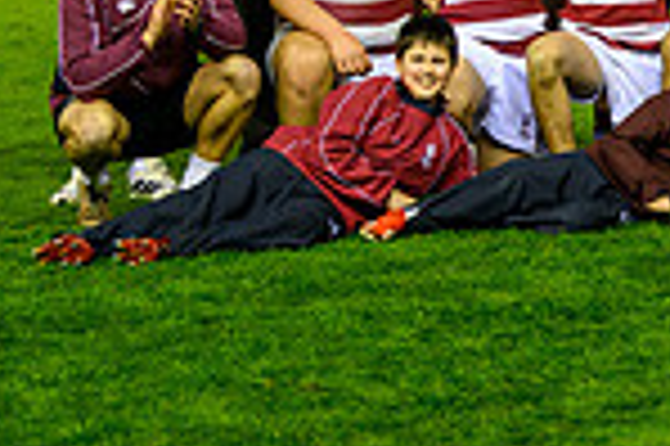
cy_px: -25
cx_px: 1237
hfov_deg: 7.3
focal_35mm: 273
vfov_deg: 5.0
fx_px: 5075
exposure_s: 1/800
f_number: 4
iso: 3200
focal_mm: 70
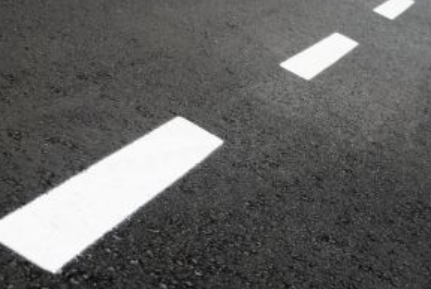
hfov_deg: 19.6
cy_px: 115
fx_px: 1247
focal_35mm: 104
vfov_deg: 13.2
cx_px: 229
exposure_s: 1/80
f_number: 8
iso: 200
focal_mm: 50
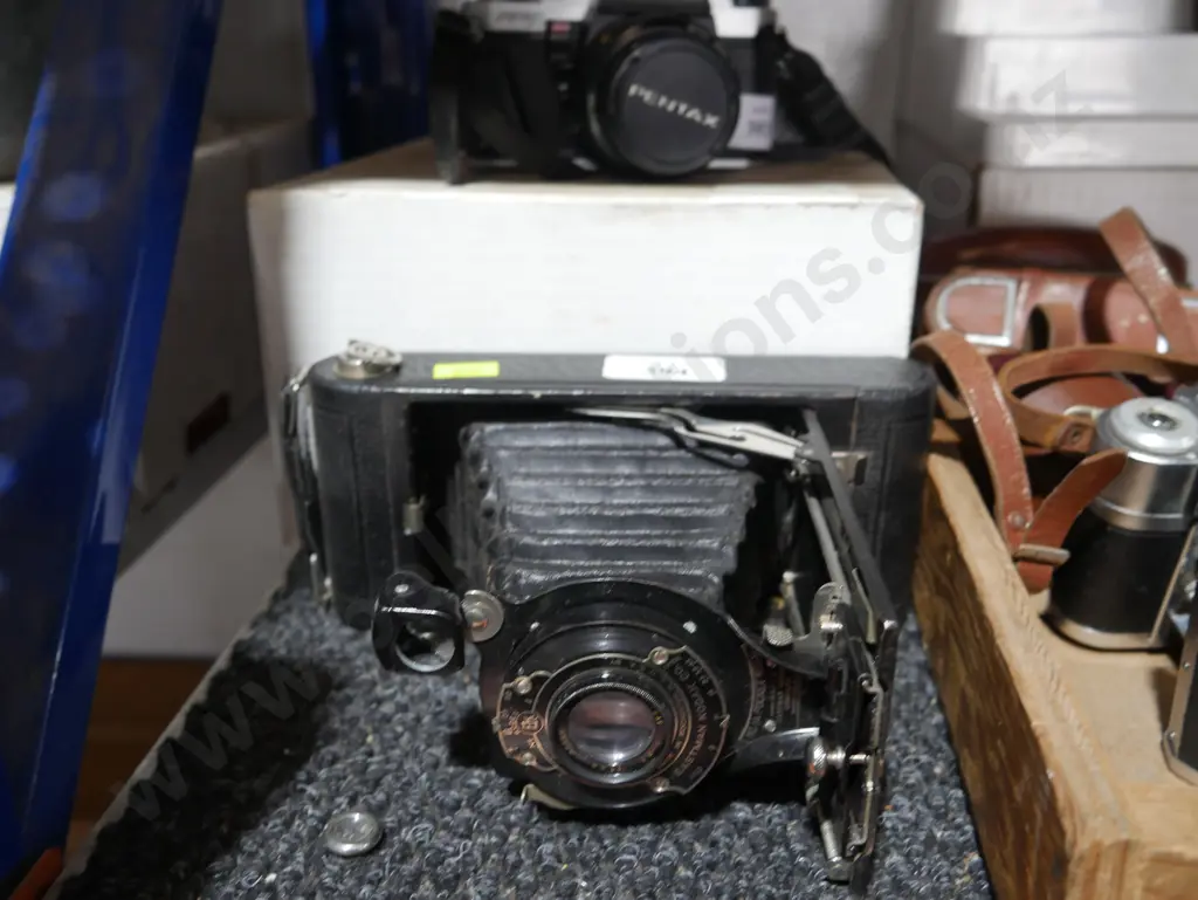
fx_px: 1108
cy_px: 450
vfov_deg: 44.2
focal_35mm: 32
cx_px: 599
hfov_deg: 56.8
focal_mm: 16
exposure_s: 1/60
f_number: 3.6
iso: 640
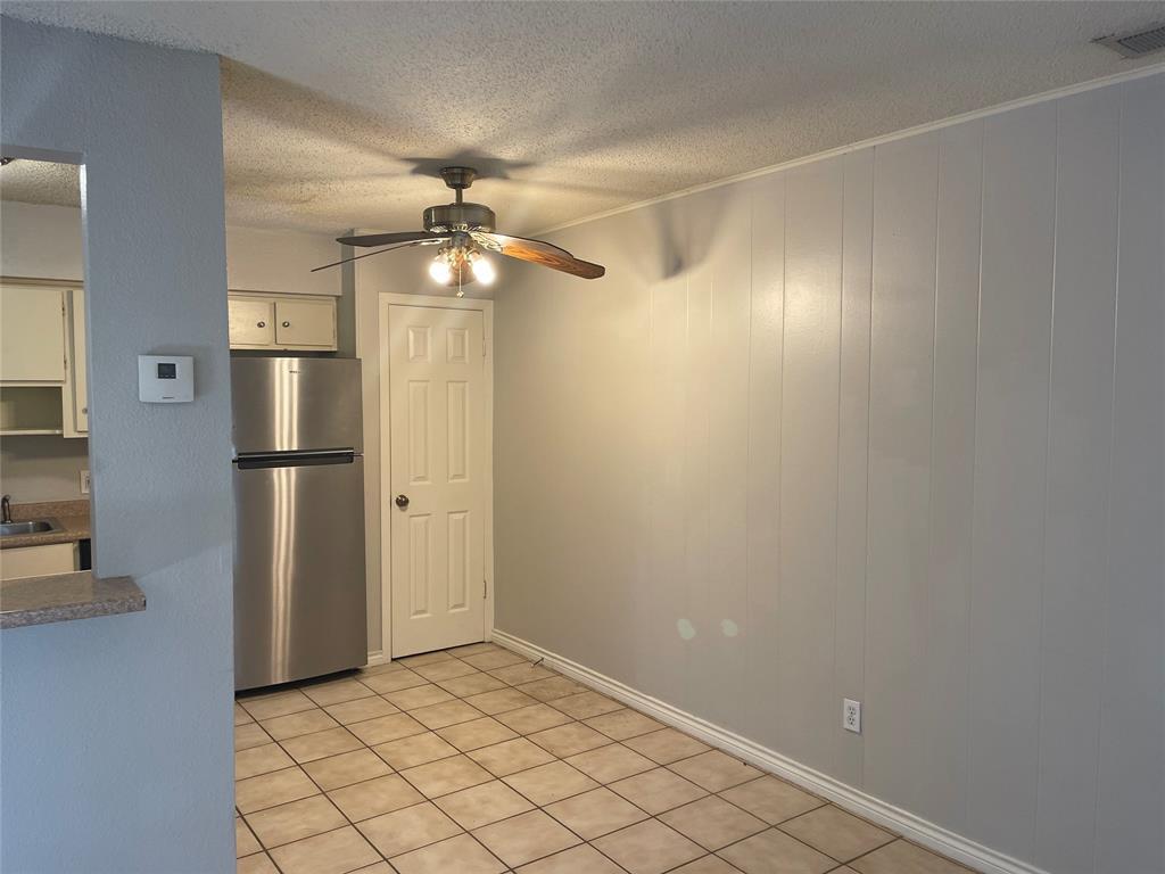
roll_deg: +0.2
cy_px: 437
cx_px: 582
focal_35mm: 26
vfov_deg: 53.1
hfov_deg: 67.3
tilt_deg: -4.0
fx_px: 875
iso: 125
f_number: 1.6
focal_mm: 5.1
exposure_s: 1/120
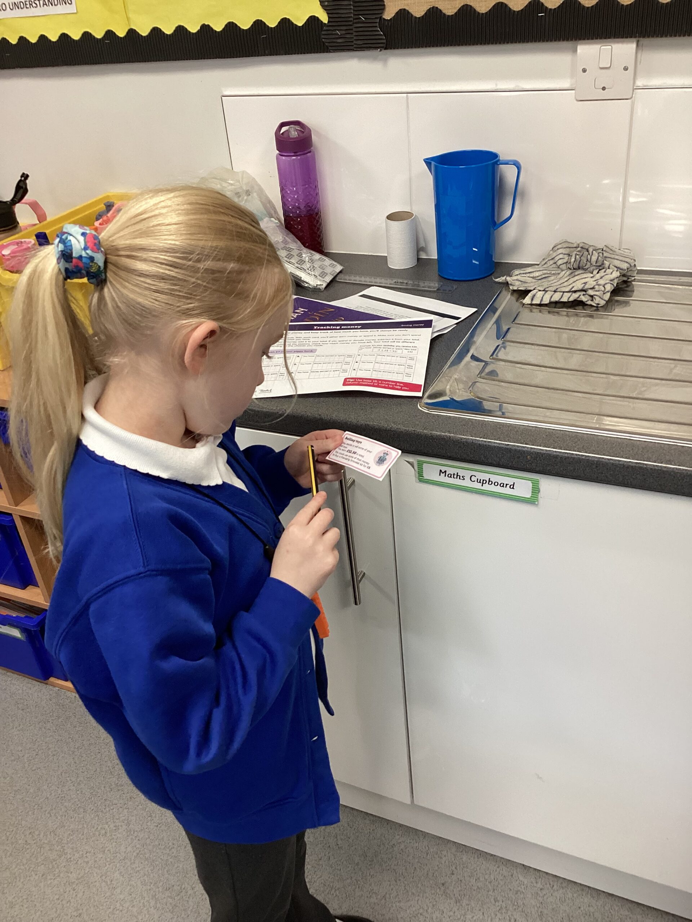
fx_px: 826
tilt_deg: -32.3
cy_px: 461
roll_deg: +7.5
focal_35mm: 31
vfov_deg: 58.4
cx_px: 346
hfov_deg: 45.4
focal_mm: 3.3
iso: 160
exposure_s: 1/60
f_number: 2.4
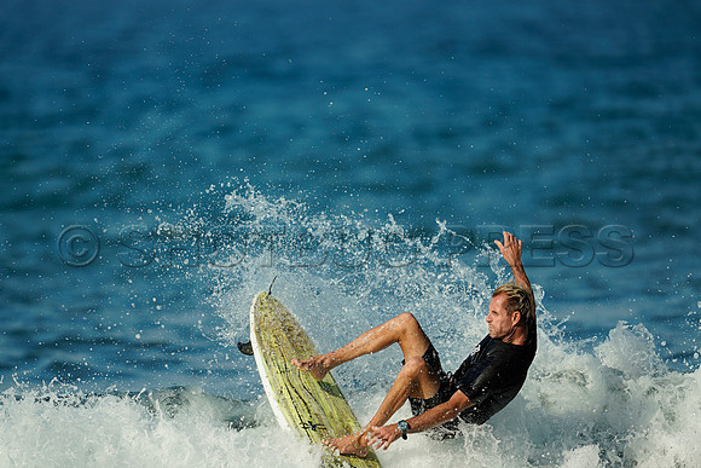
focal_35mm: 400
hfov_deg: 5.2
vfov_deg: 3.4
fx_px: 7790
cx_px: 350
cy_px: 234
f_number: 2.8
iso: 100
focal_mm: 400
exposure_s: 1/1250
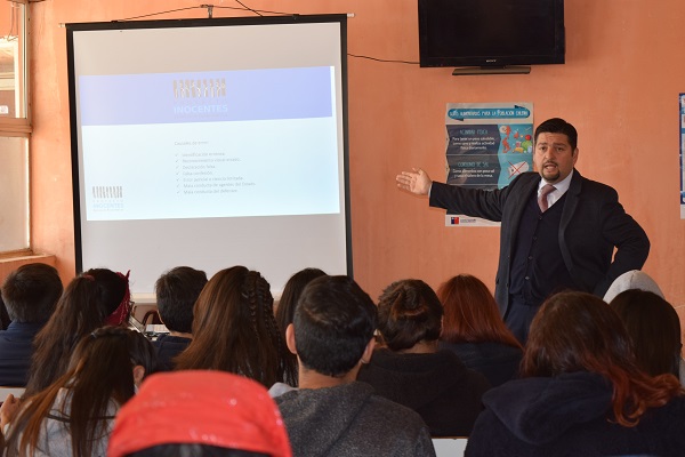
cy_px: 228
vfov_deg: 16.6
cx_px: 342
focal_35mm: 82
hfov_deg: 24.6
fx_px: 1570
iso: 800
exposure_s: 1/100
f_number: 5.6
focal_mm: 55
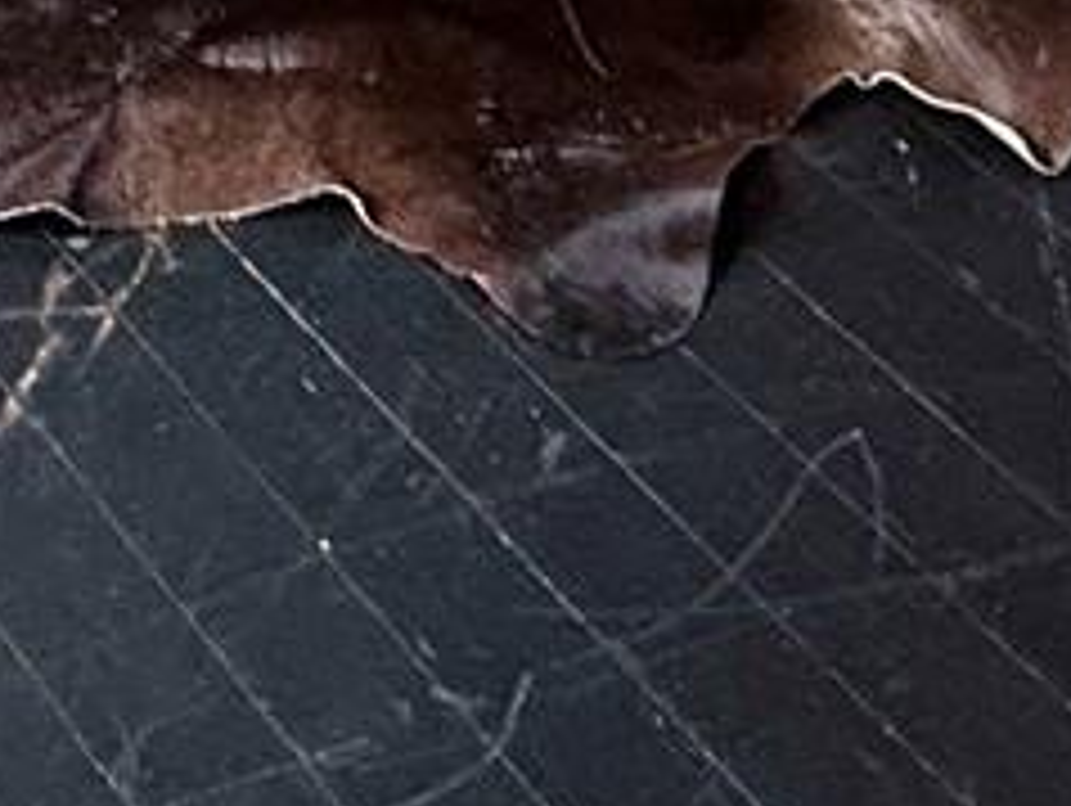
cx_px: 261
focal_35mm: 94
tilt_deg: -6.7
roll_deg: -1.2
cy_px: -1698
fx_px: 2911
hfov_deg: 20.7
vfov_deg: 10.4
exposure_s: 1/120
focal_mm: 2.22
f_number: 2.2
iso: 160
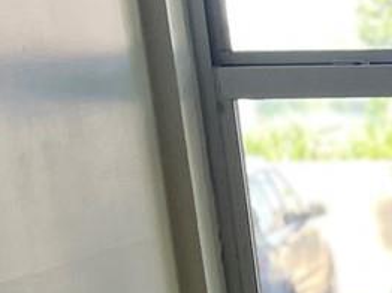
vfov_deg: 8.2
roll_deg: +1.2
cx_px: 753
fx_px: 1799
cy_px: 798
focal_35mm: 159
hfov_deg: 11.4
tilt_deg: -25.2
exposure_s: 1/120
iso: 125
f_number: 1.6
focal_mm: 5.1
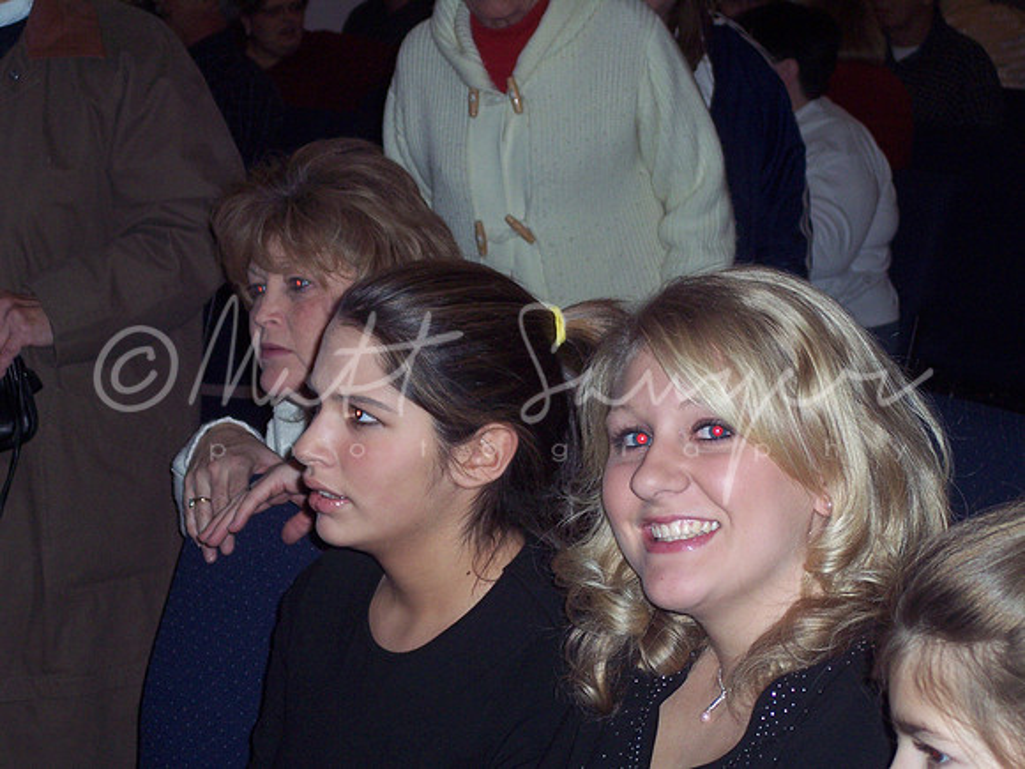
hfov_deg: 16.8
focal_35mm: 117
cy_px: 384
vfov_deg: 12.7
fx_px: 3464
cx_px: 512
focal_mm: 24
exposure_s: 1/125
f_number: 4.8
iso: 140
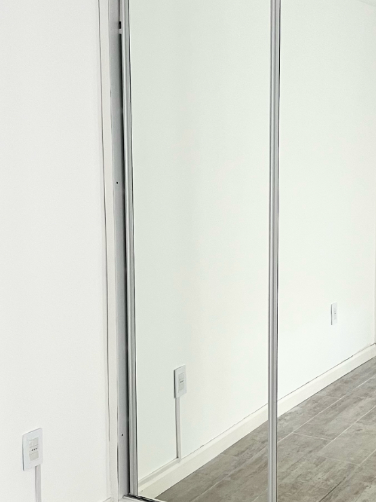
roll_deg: +0.5
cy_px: 249
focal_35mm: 58
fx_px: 840
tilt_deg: -9.2
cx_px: 215
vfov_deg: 33.2
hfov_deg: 25.2
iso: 125
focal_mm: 5.1
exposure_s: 1/64
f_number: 1.6
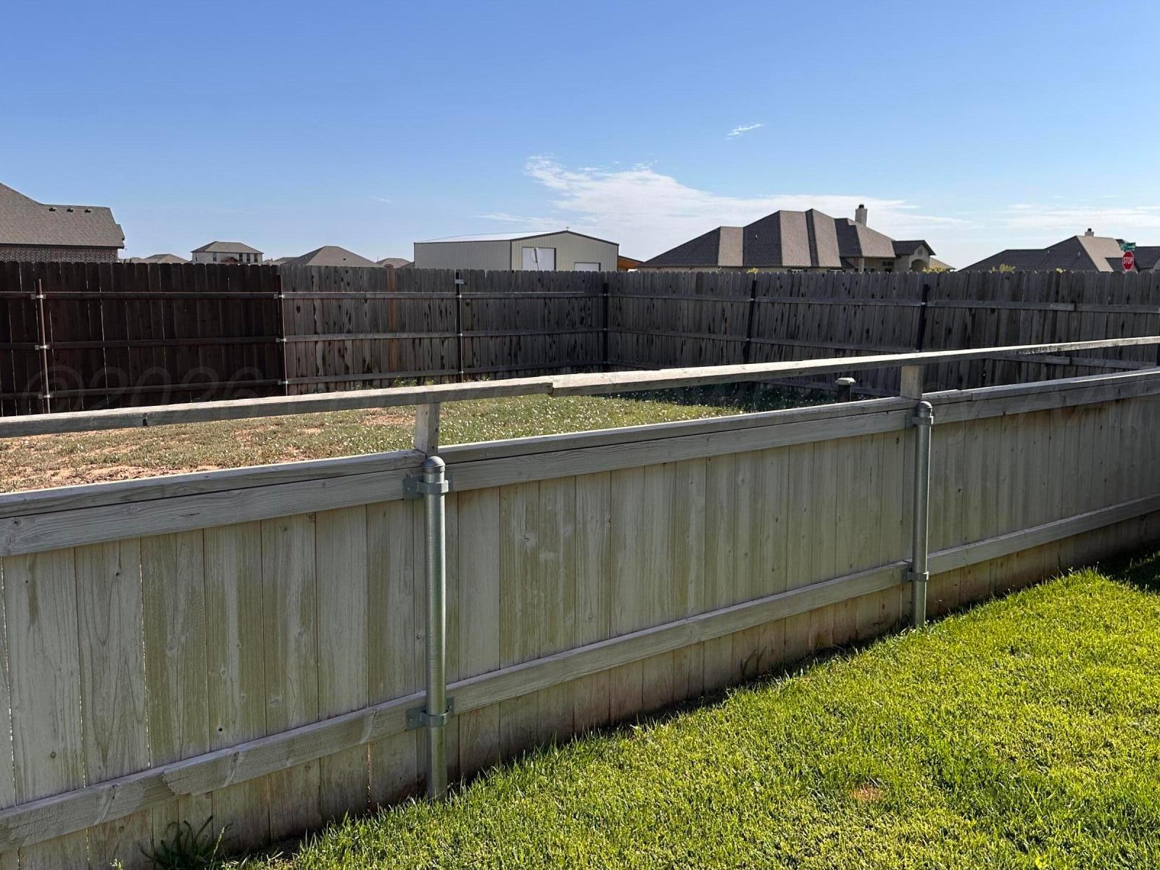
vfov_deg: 46.8
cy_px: 405
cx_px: 602
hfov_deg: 59.9
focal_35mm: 30
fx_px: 1005
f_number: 1.78
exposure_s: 1/5263
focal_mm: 6.86
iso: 80
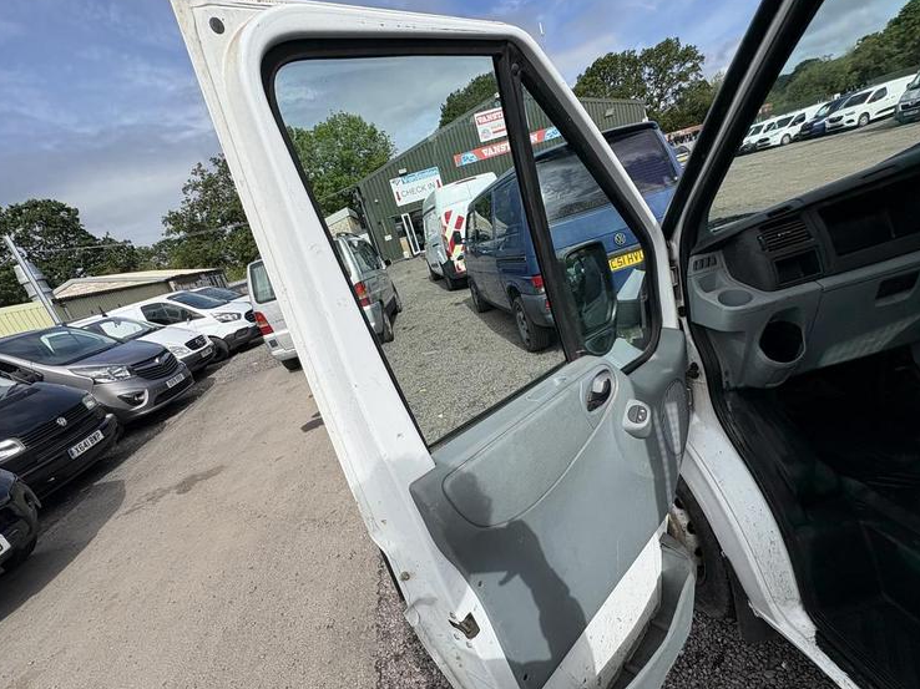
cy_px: 381
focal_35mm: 17
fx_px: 452
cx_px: 466
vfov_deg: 74.5
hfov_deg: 91.0
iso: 50
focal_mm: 2.22
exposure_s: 1/1709
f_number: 2.2
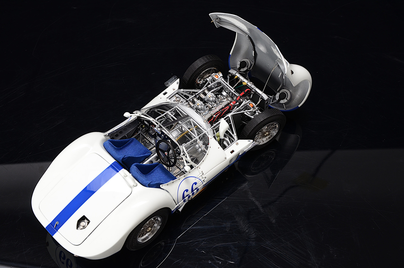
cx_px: 202
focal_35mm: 68
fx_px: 756
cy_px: 134
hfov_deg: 29.9
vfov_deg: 20.1
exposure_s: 1/15
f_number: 11
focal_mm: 45
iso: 400
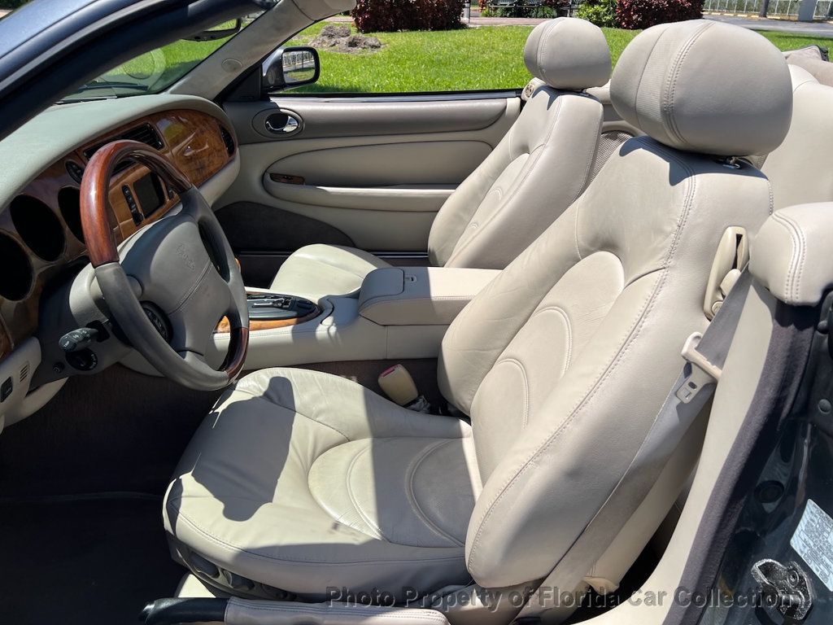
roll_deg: -1.6
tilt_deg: -25.6
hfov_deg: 67.3
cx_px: 416
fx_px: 626
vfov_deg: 53.1
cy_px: 312
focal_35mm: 26
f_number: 1.5
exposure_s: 1/3704
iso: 50
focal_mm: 5.7
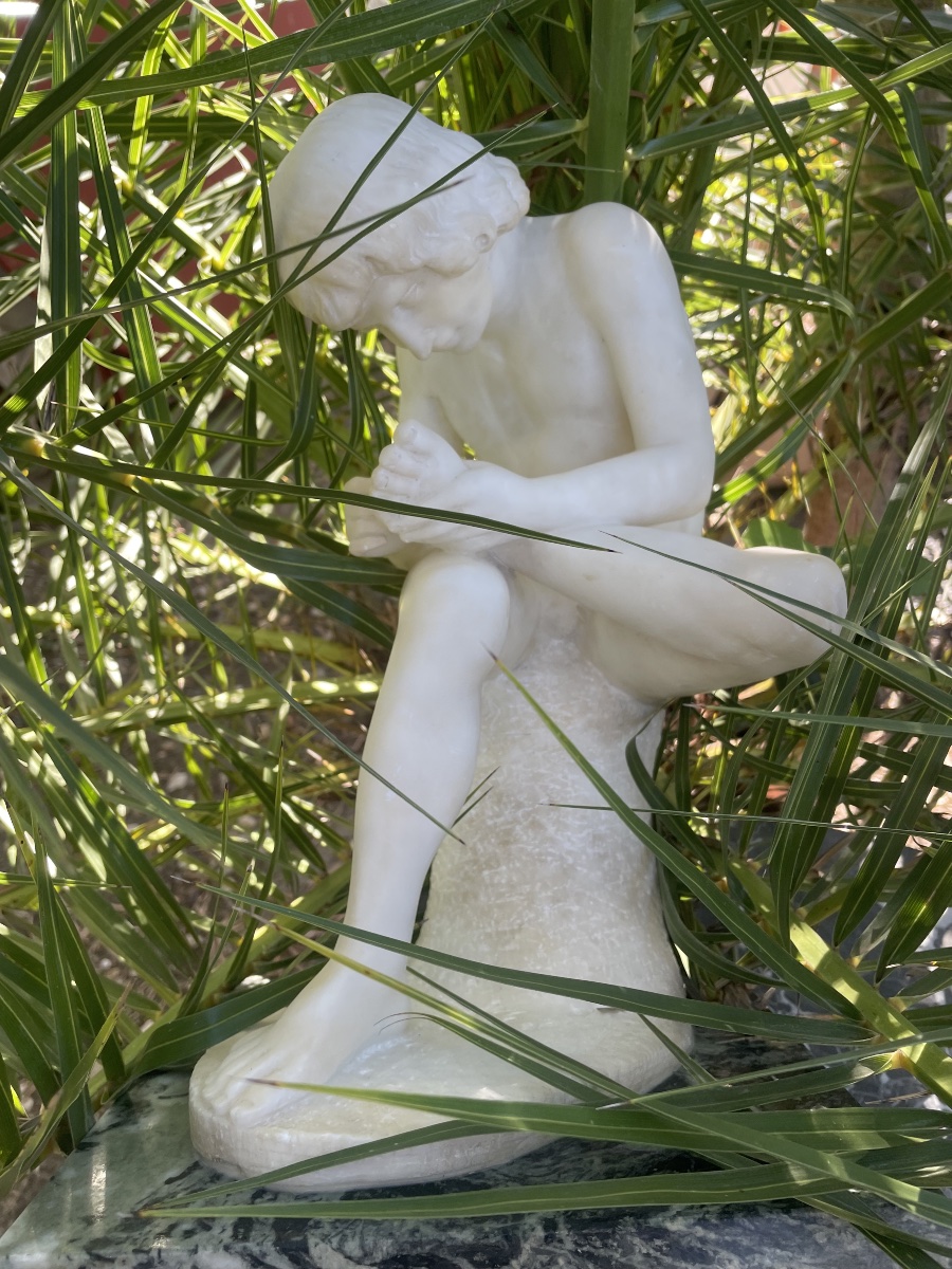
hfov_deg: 53.1
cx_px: 476
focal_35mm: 26
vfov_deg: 67.3
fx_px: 953
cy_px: 634
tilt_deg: -39.4
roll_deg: +0.3
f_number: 1.6
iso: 32
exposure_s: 1/159
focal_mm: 4.2
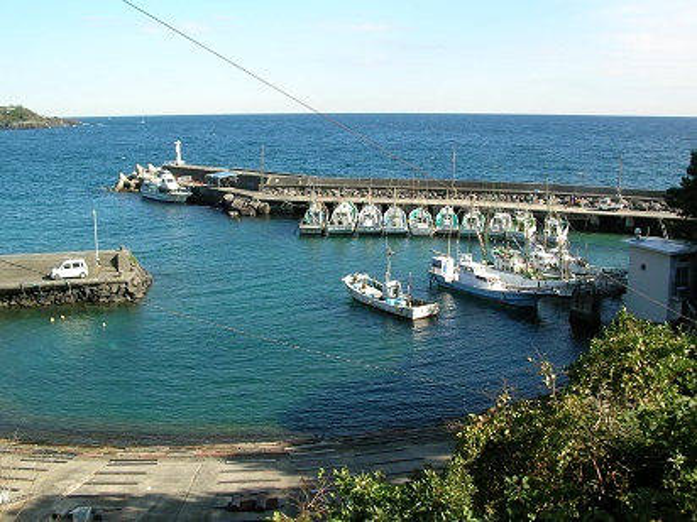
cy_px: 261
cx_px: 348
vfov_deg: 38.7
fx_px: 745
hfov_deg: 50.1
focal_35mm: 37
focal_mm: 6.2
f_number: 3.8
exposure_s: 1/260
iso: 50
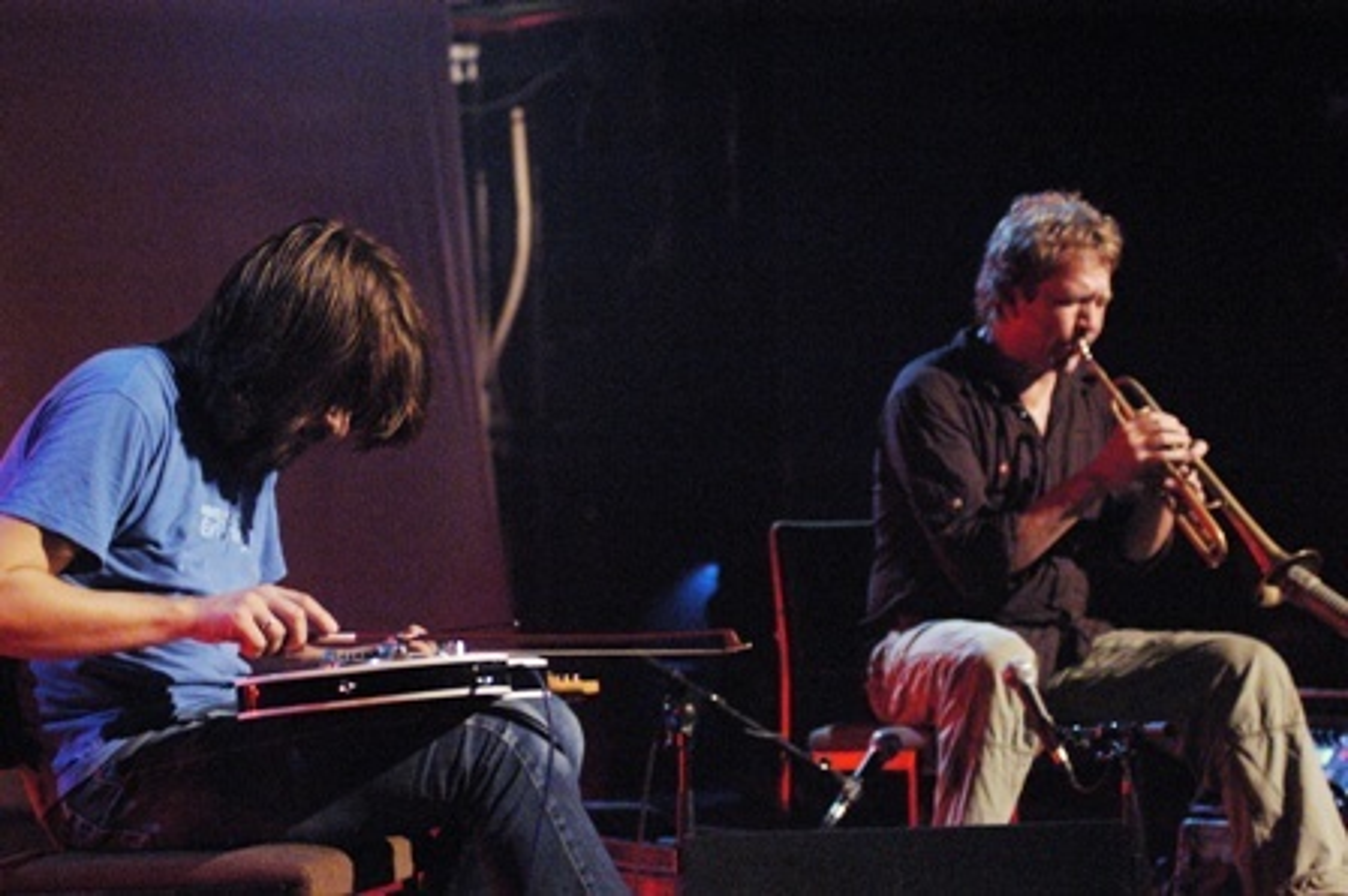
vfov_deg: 11.4
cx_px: 674
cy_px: 448
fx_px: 4490
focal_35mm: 120
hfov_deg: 17.1
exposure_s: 1/50
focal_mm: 80
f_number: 2.8
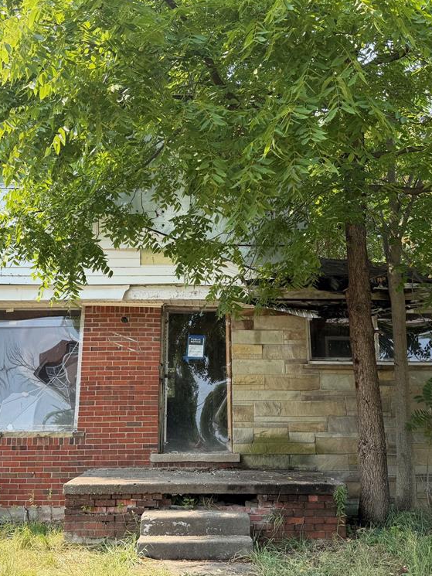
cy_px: 291
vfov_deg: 55.3
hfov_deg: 42.9
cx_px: 201
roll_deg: +0.2
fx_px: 549
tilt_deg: +12.9
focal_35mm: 33
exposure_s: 1/1174
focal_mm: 6.76
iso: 100
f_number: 1.78
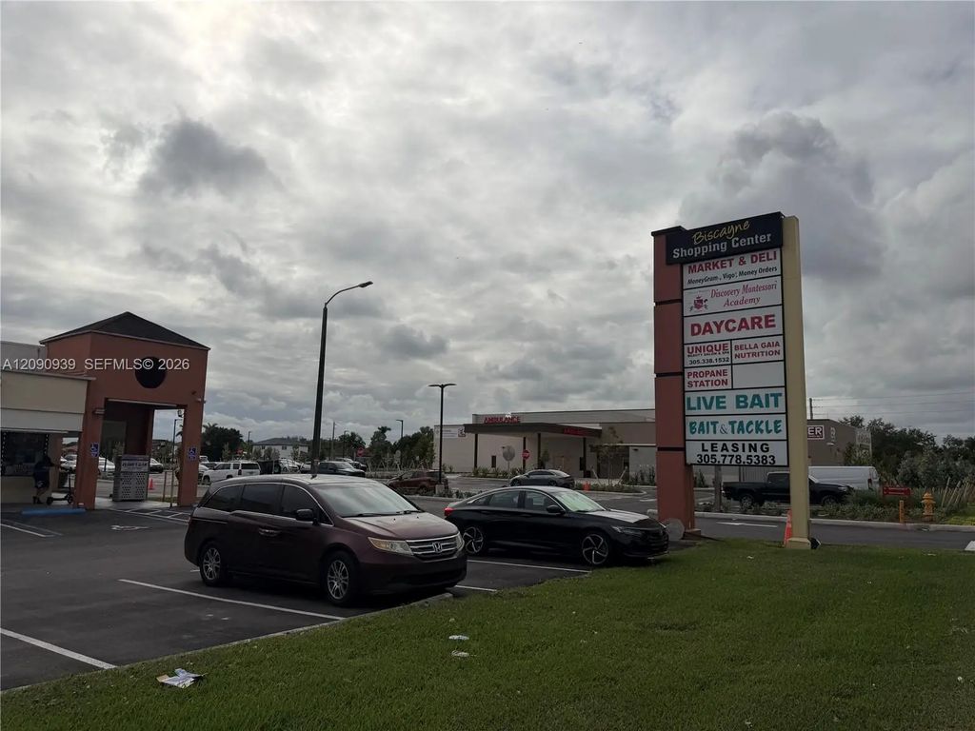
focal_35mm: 24
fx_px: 676
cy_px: 366
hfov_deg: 71.6
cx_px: 488
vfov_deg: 56.8
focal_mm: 6.76
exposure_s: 1/22727
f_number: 1.78
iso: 80
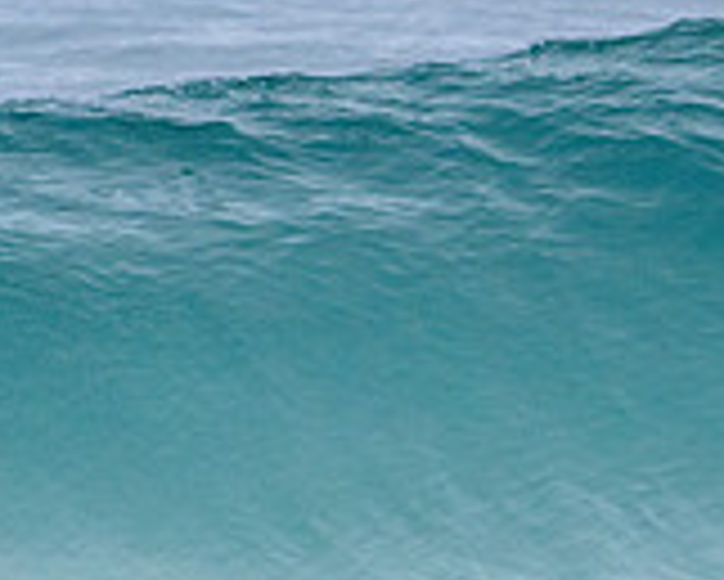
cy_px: 498
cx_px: 1360
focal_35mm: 2072
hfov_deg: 0.9
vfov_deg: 0.7
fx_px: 44425
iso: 2000
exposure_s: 1/2000
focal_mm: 500
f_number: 5.6
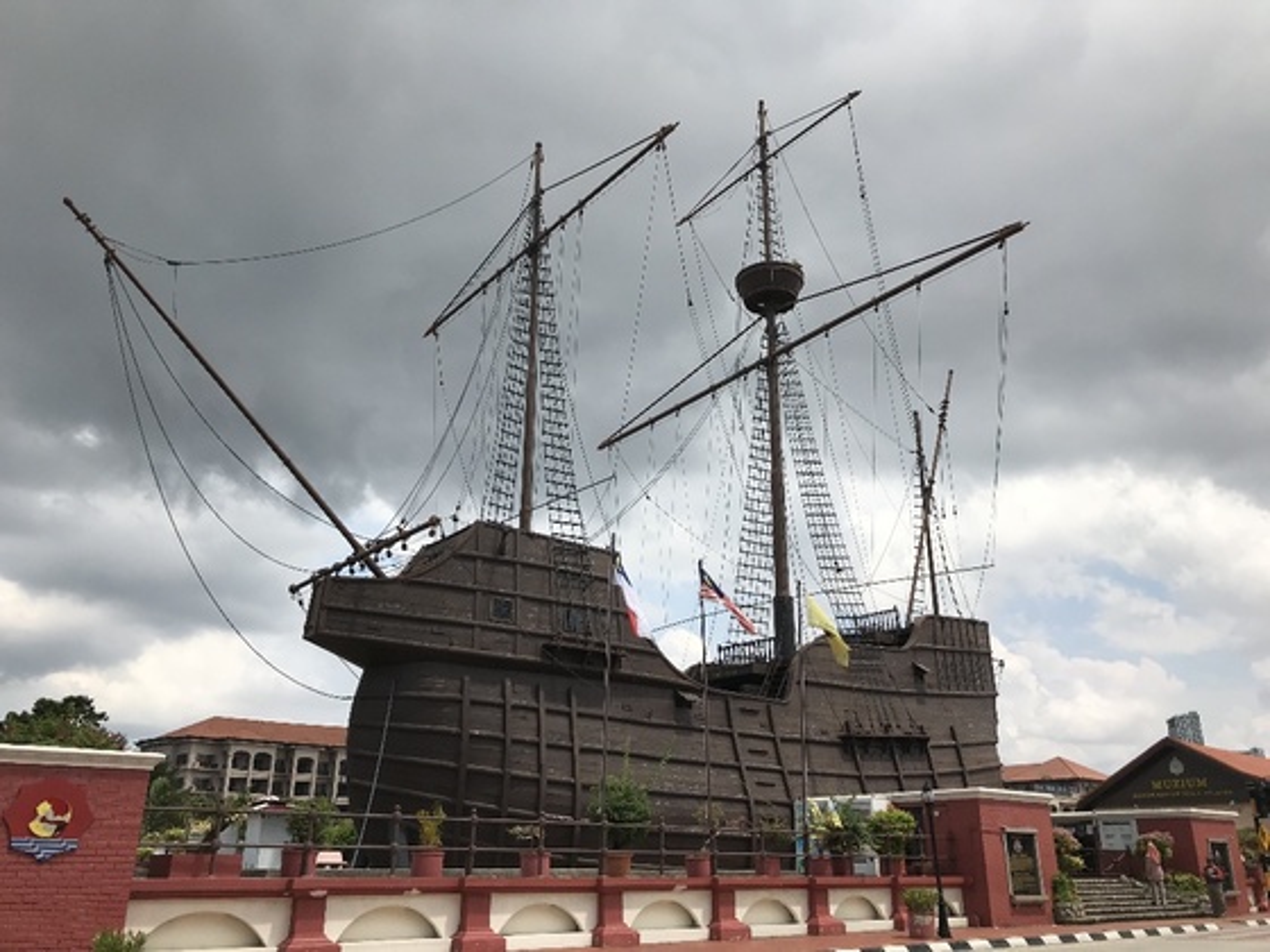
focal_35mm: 28
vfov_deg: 49.7
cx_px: 635
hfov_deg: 63.4
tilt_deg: +21.3
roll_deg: +0.8
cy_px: 476
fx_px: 1027
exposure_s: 1/3300
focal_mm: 3.99
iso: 20
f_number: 1.8
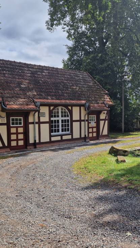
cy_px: 125
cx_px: 104
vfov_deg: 58.0
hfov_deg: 34.0
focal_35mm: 34
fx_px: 224
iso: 50
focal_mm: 5.4
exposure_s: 1/1536
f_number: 1.8
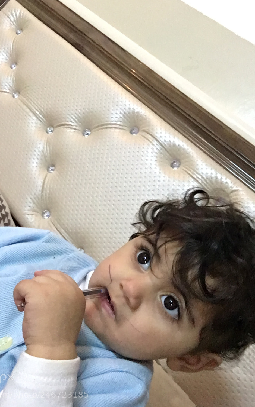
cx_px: 109
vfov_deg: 55.3
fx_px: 389
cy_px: 199
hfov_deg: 36.2
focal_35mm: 35
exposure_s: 1/17
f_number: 2.2
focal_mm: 2.65
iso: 640
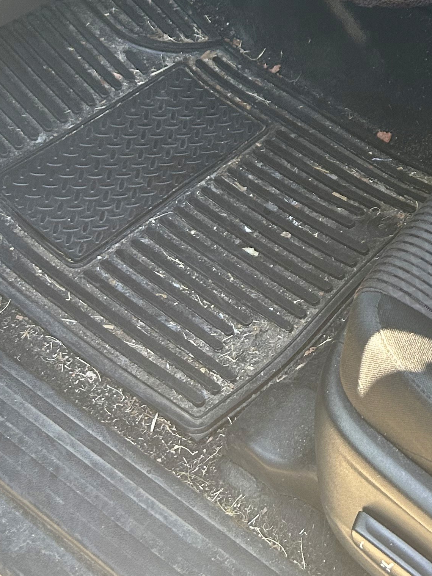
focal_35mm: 69
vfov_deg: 26.9
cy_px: 31
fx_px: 1148
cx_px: 545
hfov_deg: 19.8
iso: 125
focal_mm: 5.7
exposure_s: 1/105
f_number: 1.5
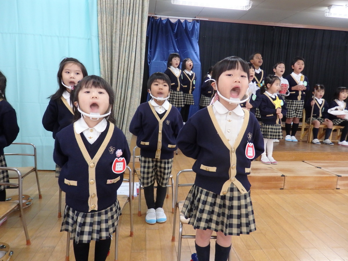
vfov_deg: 54.9
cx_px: 174
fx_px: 251
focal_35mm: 25
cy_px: 130
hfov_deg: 69.4
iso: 500
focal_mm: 4.5
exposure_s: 1/30
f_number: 3
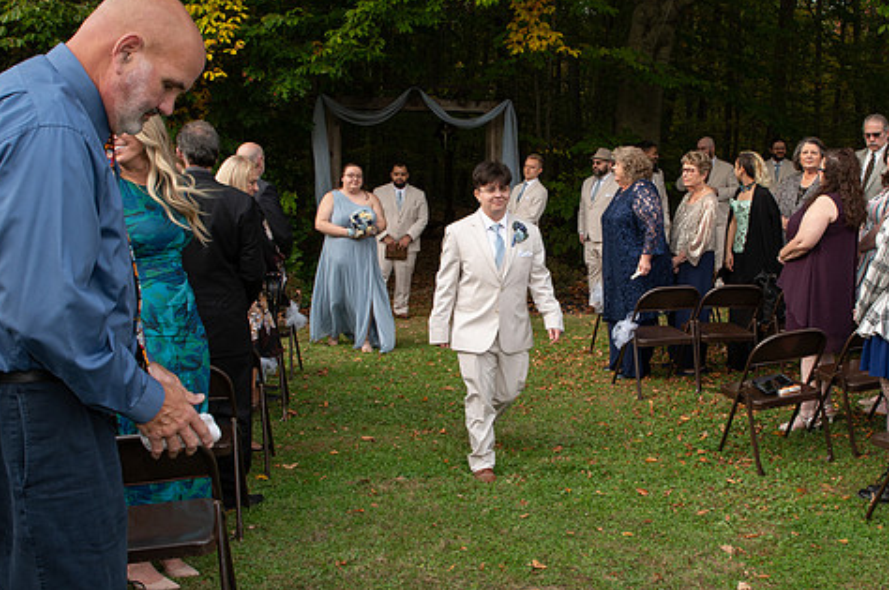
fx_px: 962
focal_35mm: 39
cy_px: 276
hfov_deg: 49.2
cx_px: 541
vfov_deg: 34.1
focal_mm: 24
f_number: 6.3
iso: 400
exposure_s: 1/200
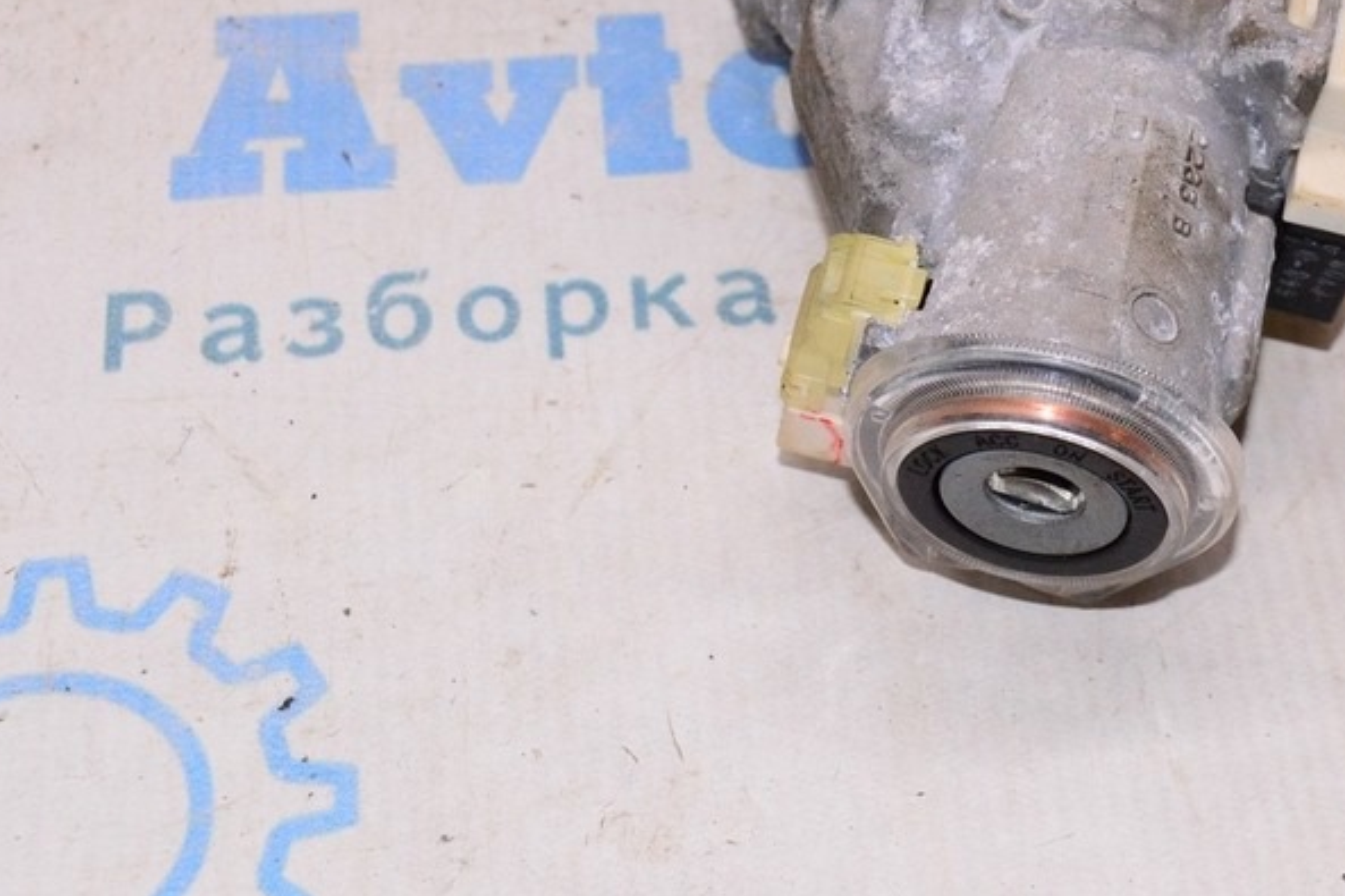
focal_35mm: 88
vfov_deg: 15.4
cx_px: 1052
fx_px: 3287
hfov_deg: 22.8
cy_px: 130
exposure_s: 1/125
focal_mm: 34
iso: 1600
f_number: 8
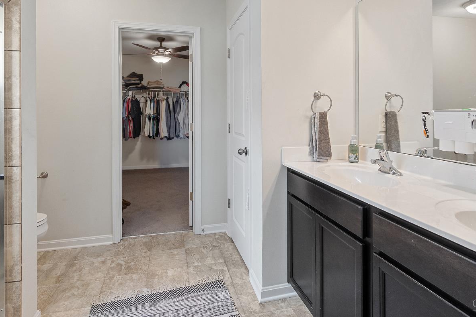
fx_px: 251
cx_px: 233
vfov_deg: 63.5
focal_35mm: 19
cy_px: 117
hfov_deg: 86.9
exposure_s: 1/25
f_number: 9
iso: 400
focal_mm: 10
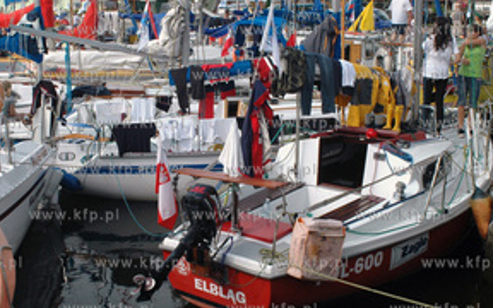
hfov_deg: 39.4
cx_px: 200
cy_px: 145
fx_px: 685
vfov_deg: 25.3
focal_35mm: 51
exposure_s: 1/800
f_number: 8
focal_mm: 24
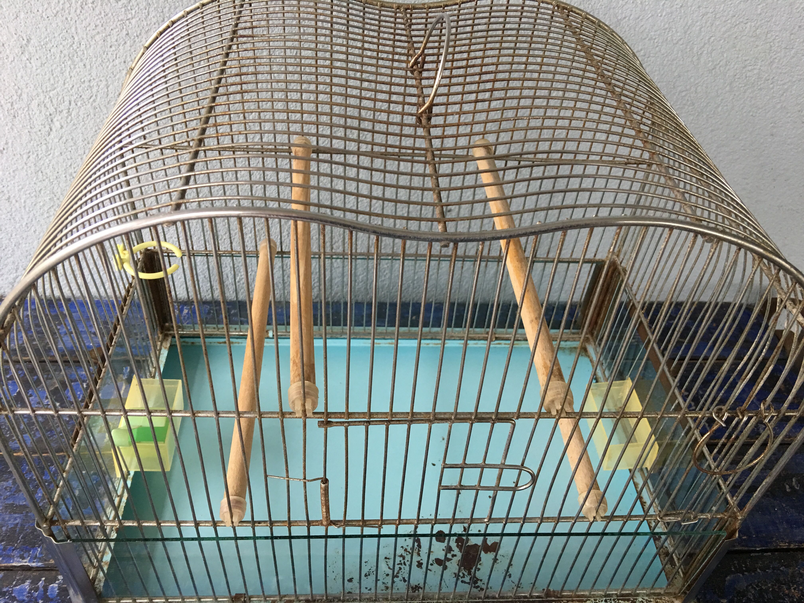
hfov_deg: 61.7
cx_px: 402
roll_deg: -5.1
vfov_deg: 48.2
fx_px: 674
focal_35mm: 29
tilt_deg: -39.7
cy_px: 302
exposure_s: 1/17
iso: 64
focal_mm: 4.15
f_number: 2.2
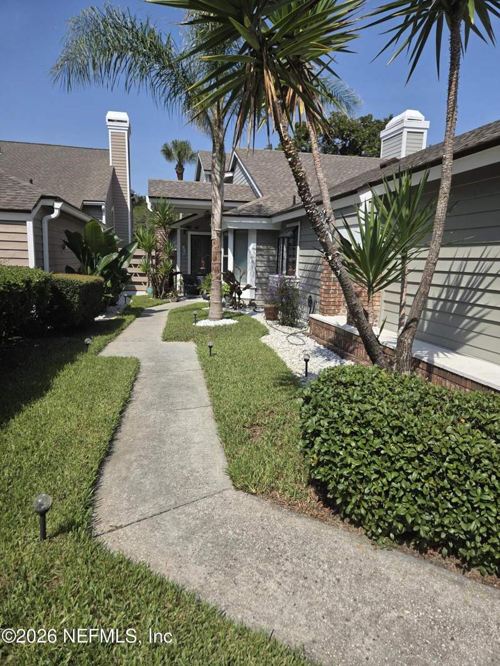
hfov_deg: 58.9
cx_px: 250
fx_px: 443
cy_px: 333
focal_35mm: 23
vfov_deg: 73.9
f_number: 1.8
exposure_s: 1/6034
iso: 80
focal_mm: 5.4
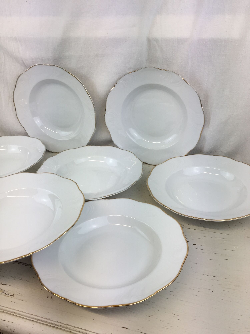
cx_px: 125
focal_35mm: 29
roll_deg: +2.1
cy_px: 167
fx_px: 279
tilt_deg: -30.1
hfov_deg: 48.2
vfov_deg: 61.7
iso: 32
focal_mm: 4.15
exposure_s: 1/238
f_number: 2.2
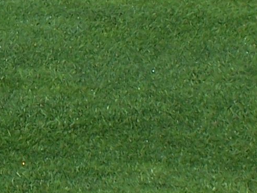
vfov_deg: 3.4
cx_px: -170
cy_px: -195
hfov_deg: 4.5
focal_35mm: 439
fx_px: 3260
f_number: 4.5
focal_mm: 15.6
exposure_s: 1/500
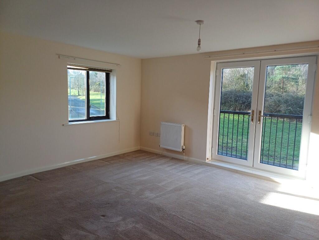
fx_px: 230
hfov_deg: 69.4
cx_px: 160
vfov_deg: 54.9
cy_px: 120
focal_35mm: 25
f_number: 1.8
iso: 50
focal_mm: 4.65
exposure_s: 1/100
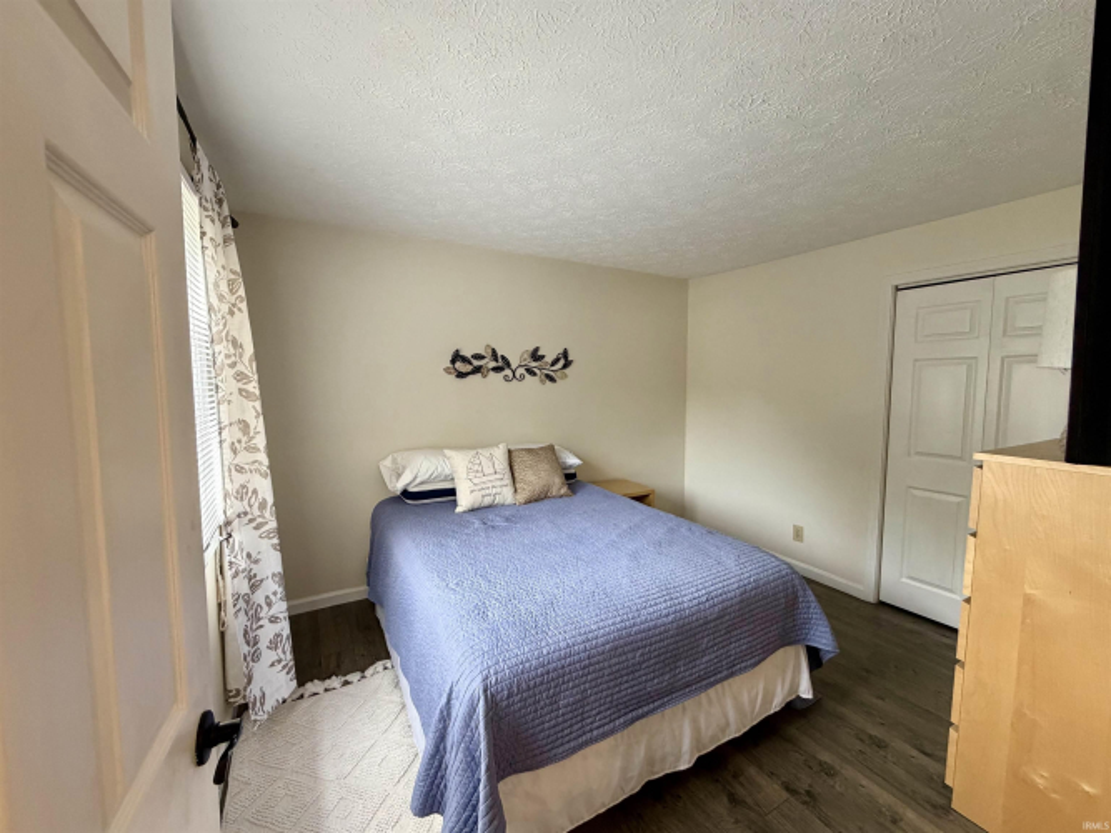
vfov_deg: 85.7
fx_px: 449
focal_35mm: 14
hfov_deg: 102.1
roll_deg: +1.0
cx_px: 556
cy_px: 416
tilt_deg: -4.6
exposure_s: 1/120
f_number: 2.2
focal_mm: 2.22
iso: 320
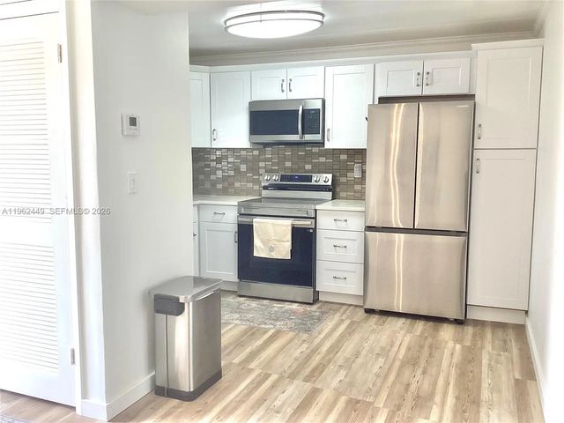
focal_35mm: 31
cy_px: 212
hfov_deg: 58.4
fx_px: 505
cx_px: 282
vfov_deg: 45.4
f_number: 2.4
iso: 64
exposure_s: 1/120
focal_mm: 3.3
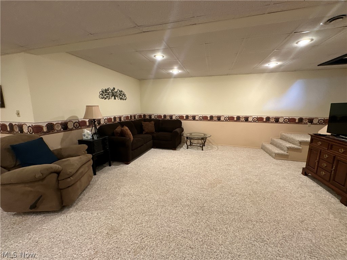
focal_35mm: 14
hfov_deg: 102.1
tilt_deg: -6.8
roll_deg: -3.2
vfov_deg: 85.7
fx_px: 140
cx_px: 174
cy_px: 130
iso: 320
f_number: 2.2
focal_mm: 2.22
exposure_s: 1/60
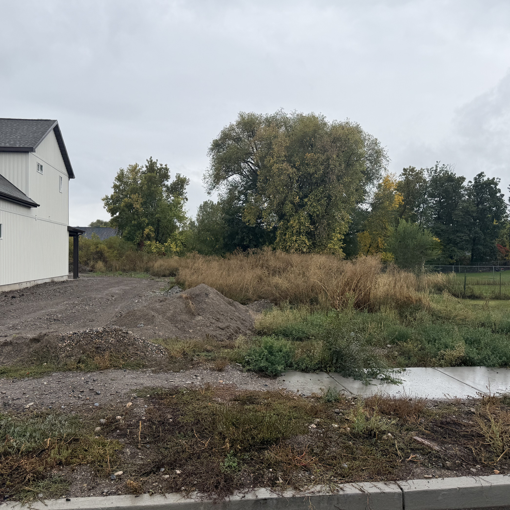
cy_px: 254
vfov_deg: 55.6
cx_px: 255
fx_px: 483
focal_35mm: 29
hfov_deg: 55.6
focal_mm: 6.76
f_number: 1.78
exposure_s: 1/1689
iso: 80
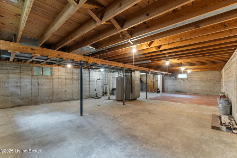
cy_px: 79
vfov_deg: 77.3
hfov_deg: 100.4
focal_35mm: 15
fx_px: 99
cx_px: 118
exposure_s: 2
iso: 400
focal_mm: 10
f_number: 10
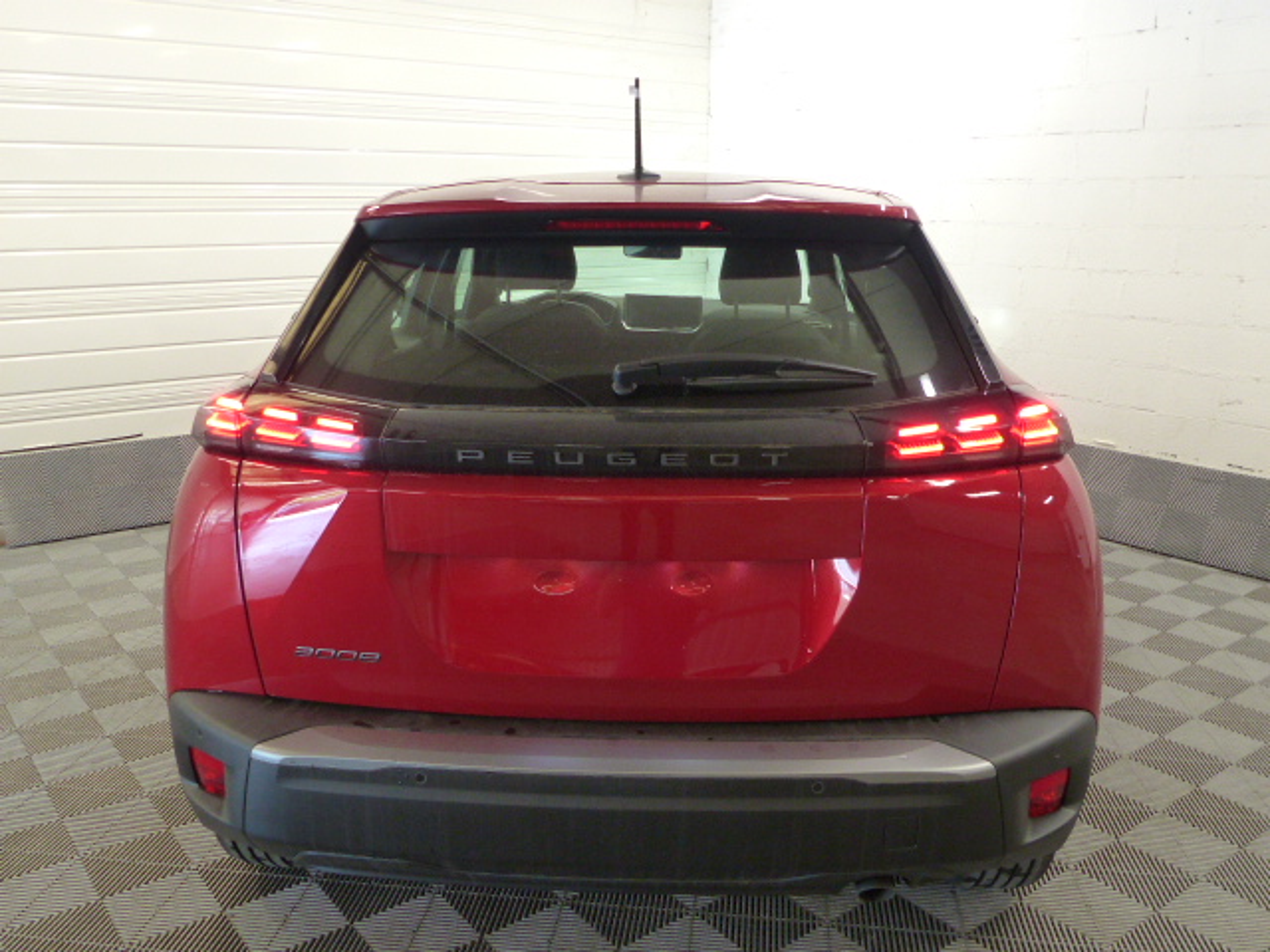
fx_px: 1064
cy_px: 476
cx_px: 635
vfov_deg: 48.2
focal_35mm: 29
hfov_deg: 61.7
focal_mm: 5.1
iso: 400
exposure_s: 1/30
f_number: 2.8
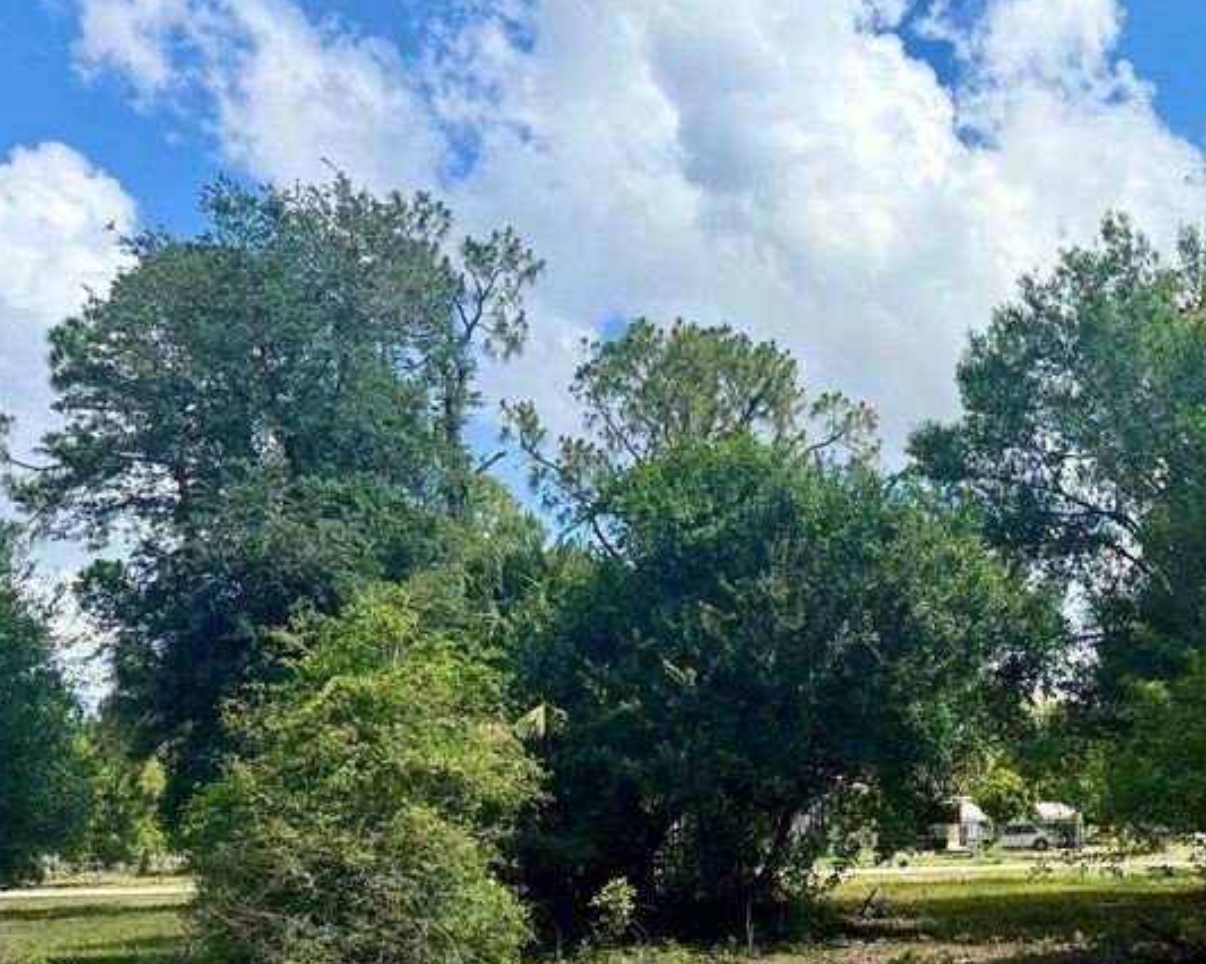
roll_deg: +0.6
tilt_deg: +1.7
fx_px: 1606
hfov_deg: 38.0
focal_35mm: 45
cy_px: 776
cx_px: 1115
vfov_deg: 32.5
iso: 100
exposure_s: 1/3584
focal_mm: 6.76
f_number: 1.78
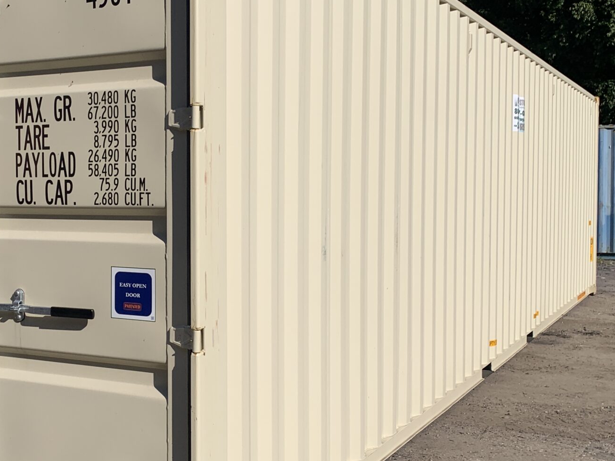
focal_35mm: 51
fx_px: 906
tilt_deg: -3.7
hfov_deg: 36.7
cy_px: 238
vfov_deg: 28.6
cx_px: 163
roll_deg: +0.3
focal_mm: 4.25
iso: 25
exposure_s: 1/5128
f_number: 1.8
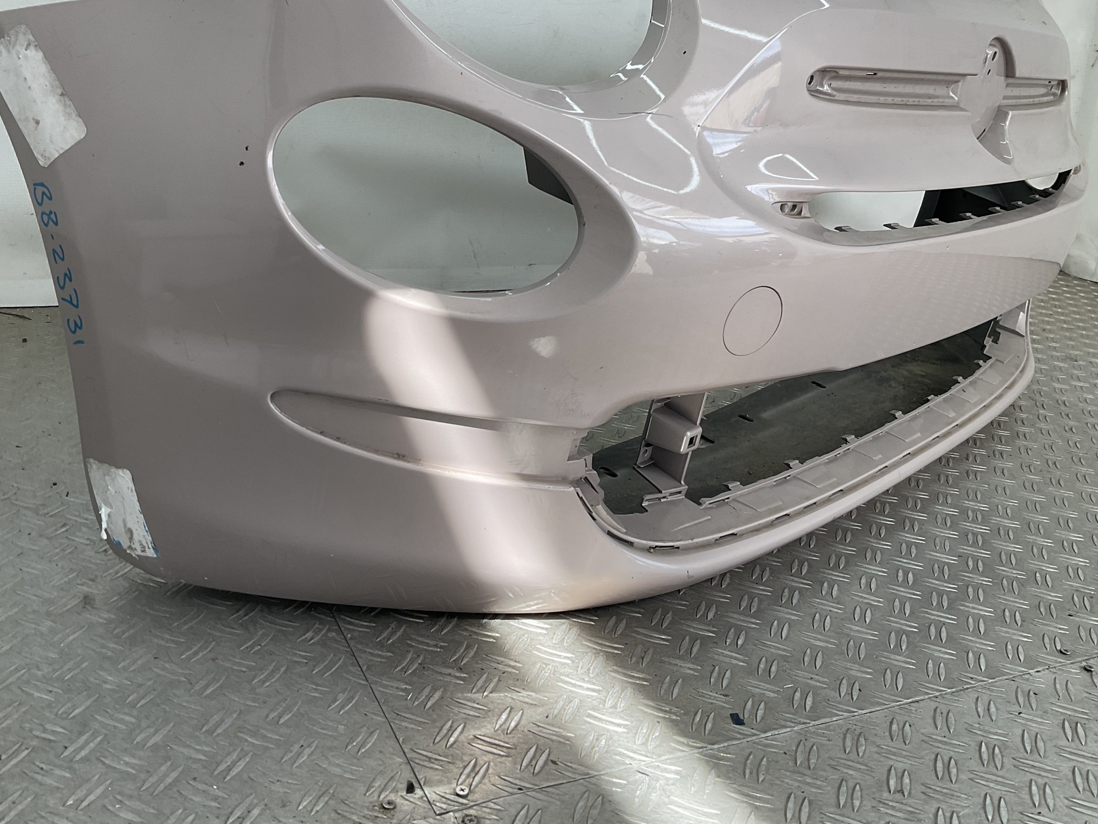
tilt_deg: -16.4
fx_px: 1110
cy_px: 329
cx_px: 523
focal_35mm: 35
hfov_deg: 52.6
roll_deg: -7.1
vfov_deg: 40.5
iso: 16
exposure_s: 1/238
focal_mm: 3
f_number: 1.8
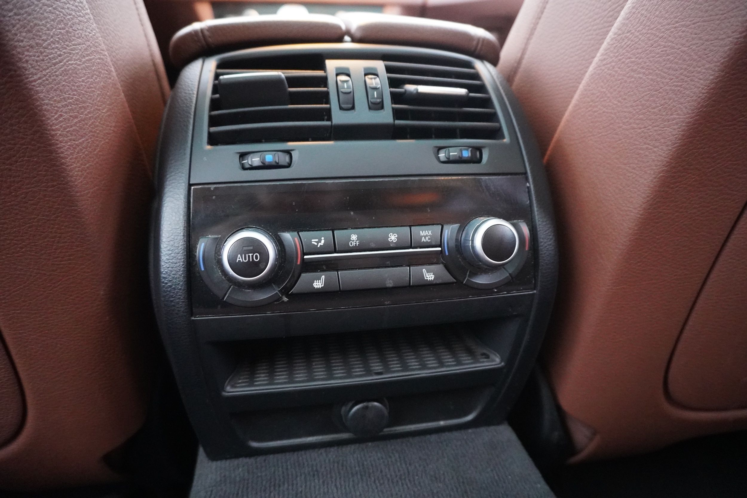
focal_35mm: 24
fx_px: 498
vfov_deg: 53.1
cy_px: 249
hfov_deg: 73.7
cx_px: 374
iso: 6400
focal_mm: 16
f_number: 3.5
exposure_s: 1/13
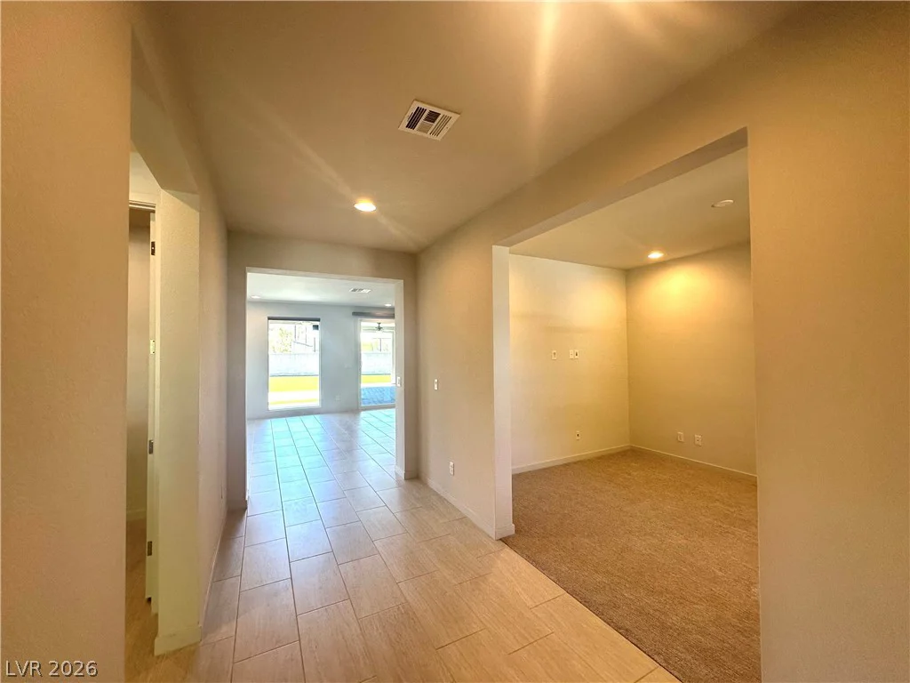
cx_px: 455
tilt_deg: +0.9
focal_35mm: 14
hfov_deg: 102.1
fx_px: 368
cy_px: 342
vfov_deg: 85.7
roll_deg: +1.0
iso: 125
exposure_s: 1/120
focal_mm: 2.22
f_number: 2.2
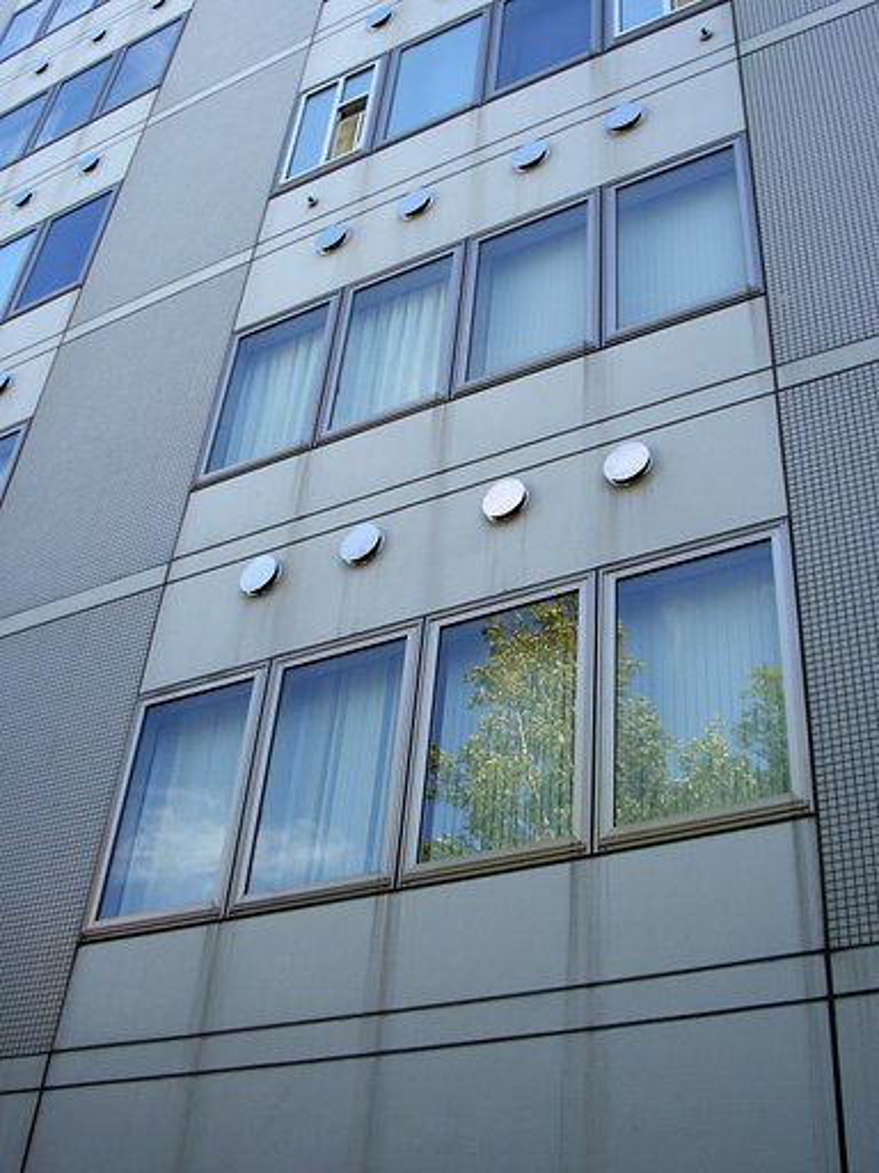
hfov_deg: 35.1
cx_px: 440
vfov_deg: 45.8
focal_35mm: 41
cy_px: 586
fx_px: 1388
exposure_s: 1/80
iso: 80
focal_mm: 6.8
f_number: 4.6
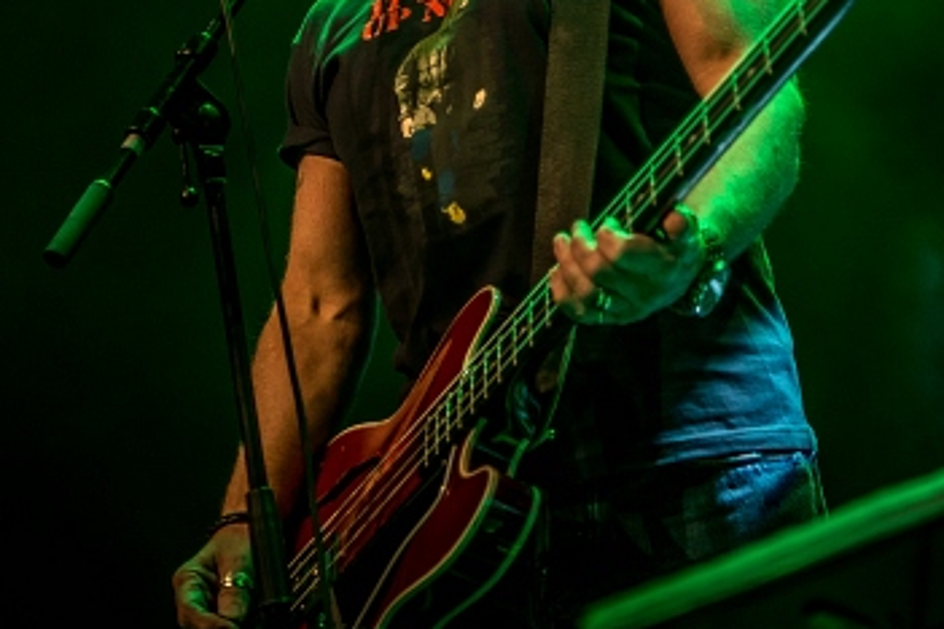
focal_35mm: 119
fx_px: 3120
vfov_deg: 11.4
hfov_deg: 17.2
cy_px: 7
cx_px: 581
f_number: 2.8
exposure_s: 1/80
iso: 1000
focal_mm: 58
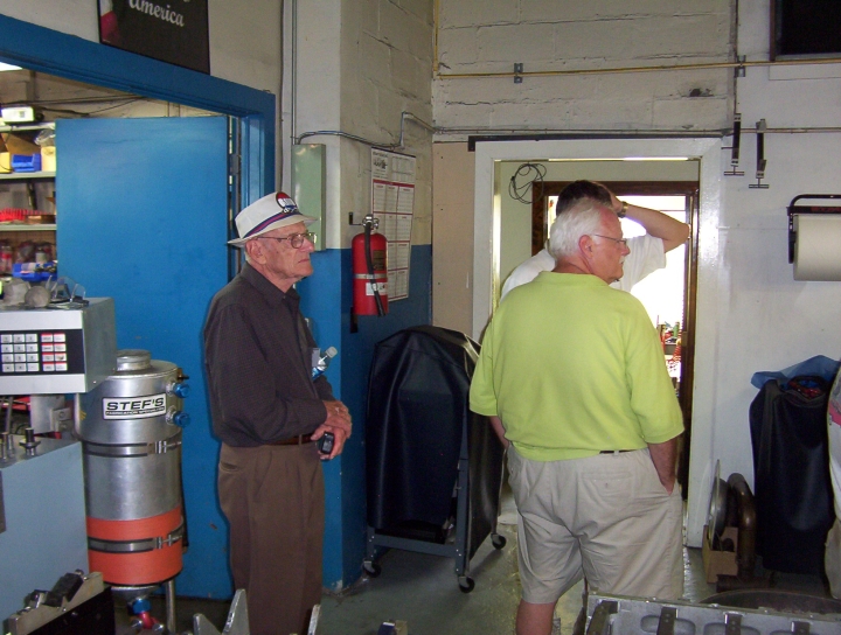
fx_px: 877
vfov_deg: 39.8
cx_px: 420
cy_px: 318
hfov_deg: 51.2
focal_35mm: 36
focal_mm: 5.54
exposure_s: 1/30
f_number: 2.76
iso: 140
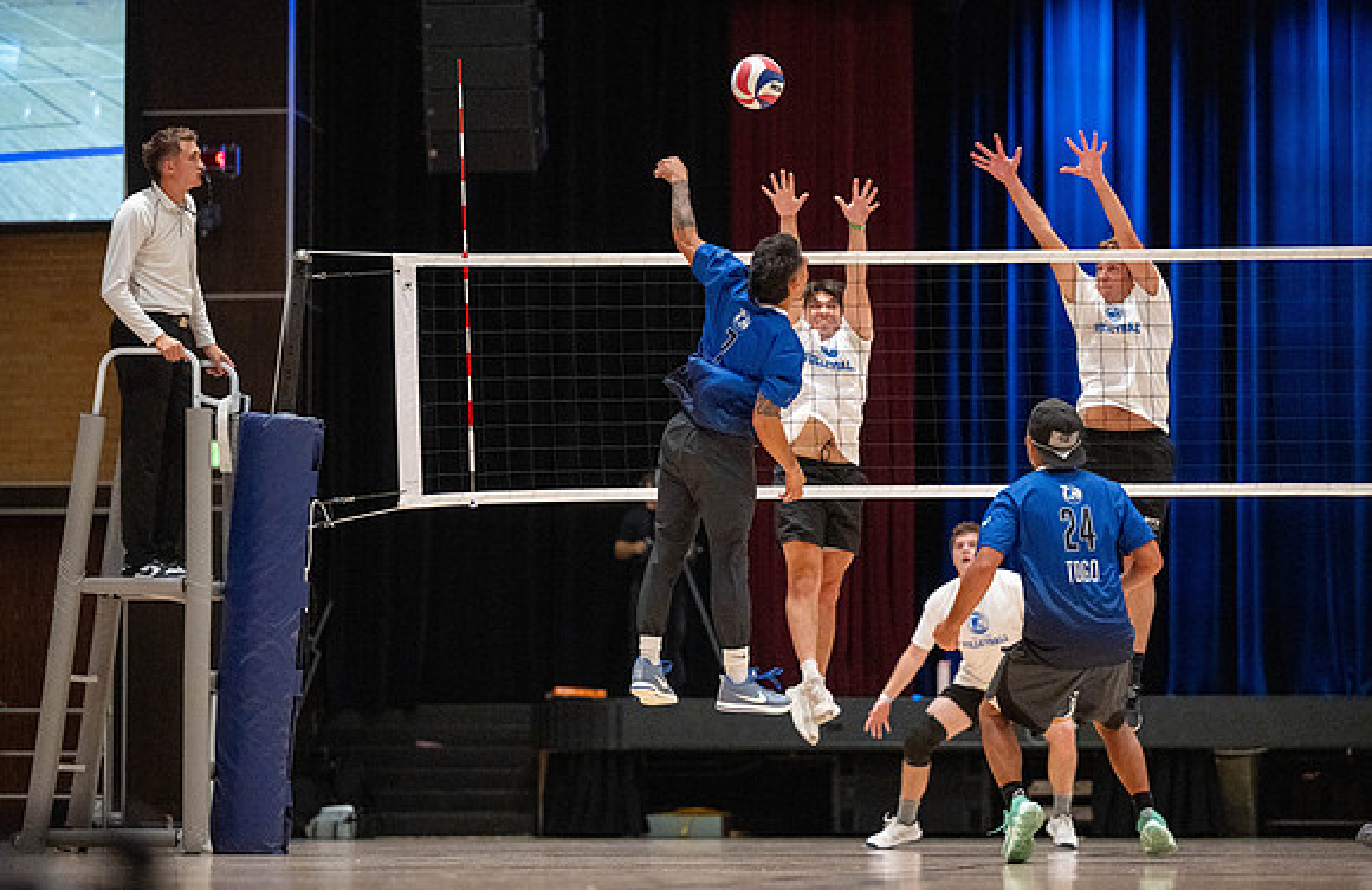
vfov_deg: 9.9
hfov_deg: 15.3
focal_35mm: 136
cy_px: 475
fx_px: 5122
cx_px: 725
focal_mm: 125
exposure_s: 1/640
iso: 6400
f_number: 2.8
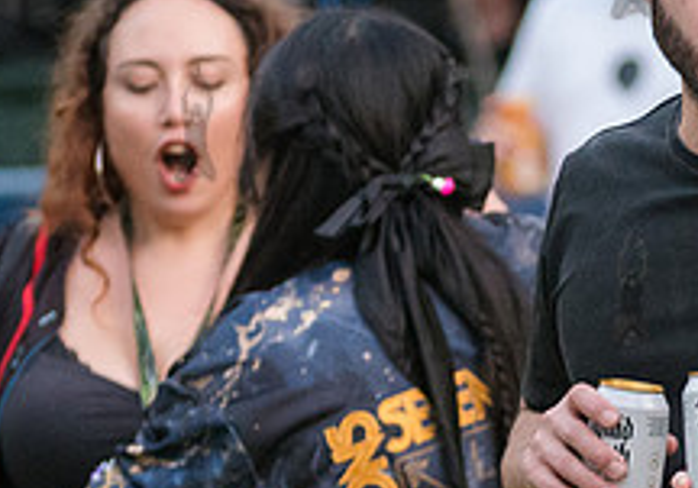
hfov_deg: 3.2
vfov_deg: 2.3
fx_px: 12360
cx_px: 637
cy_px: 509
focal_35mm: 628
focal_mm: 155
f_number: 4
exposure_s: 1/400
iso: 4000
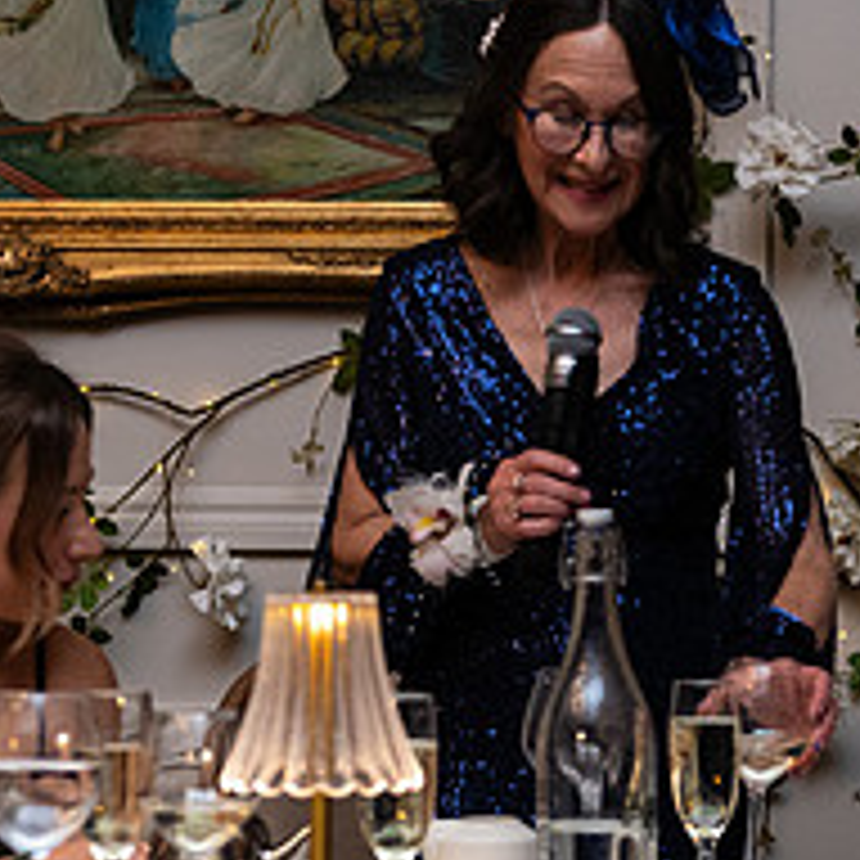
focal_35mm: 129
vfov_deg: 13.5
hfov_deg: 13.5
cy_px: 633
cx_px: 576
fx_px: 3626
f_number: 3.5
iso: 1000
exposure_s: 1/160
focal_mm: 50
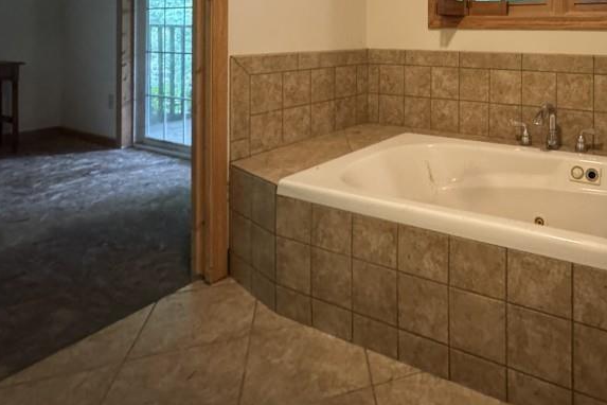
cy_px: 33
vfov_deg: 44.6
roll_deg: -0.5
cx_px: 481
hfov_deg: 63.7
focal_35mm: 26
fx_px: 438
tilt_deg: -0.7
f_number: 2.2
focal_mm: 2.22
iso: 1250
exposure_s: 1/60
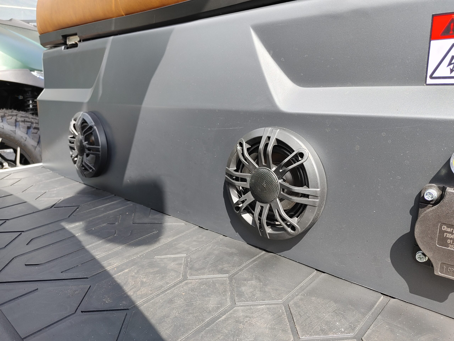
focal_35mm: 26
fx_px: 341
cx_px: 227
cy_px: 170
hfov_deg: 67.3
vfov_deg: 53.1
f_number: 1.8
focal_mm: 4.81
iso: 50
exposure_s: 1/239
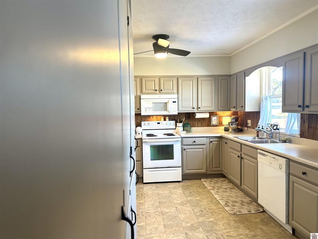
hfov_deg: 71.6
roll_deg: +1.3
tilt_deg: -4.2
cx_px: 159
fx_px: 220
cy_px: 120
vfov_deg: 56.8
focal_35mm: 24
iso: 125
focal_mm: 6.86
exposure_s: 1/60
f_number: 1.78
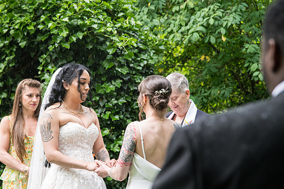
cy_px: 100
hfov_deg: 21.0
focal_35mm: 97
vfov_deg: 14.1
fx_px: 765
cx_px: 97
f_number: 4
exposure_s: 1/400
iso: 1000
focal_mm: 70
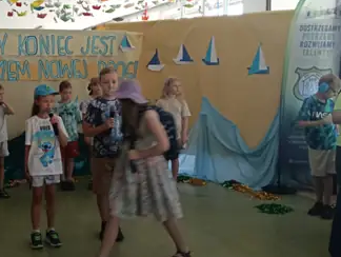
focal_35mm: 48
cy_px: 113
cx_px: 46
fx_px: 474
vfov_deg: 30.3
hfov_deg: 37.5
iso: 100
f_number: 1.8
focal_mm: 3.98
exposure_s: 1/33.3
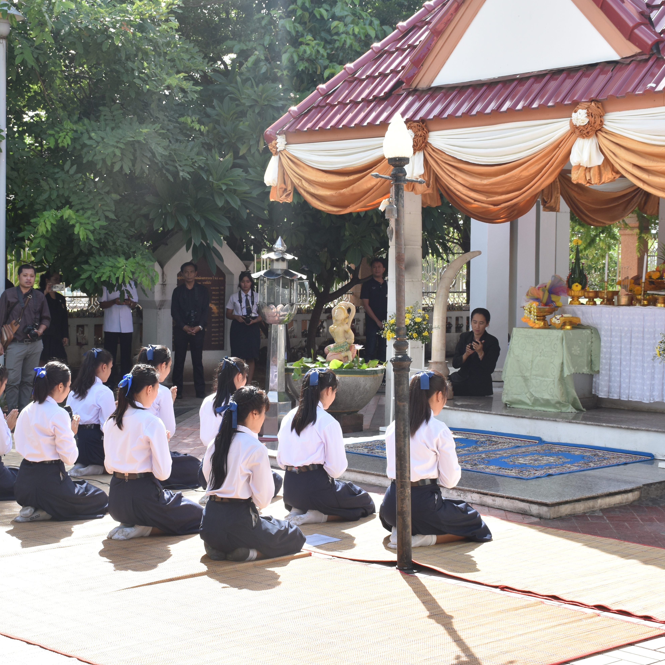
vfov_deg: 27.7
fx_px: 1348
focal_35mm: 62
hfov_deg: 27.7
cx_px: 329
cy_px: 329
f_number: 9
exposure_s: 1/320
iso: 200
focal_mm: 32
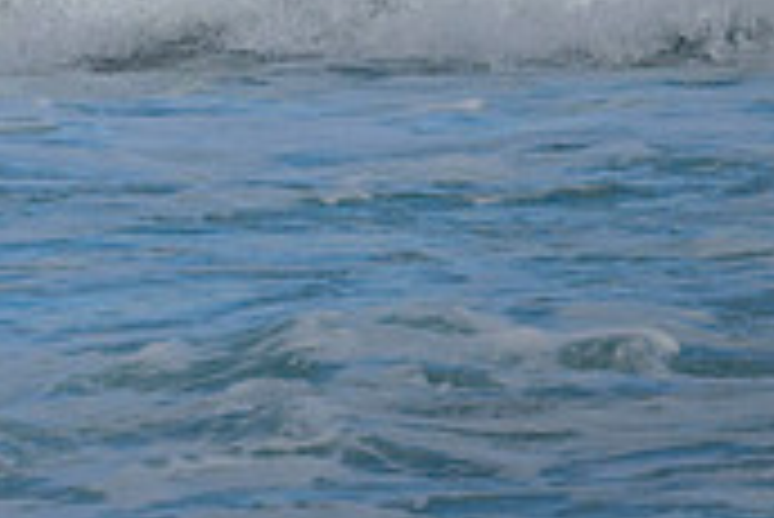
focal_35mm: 2691
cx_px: -464
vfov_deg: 0.5
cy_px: -191
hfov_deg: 0.8
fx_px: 57904
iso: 900
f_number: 11
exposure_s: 1/1600
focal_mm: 800
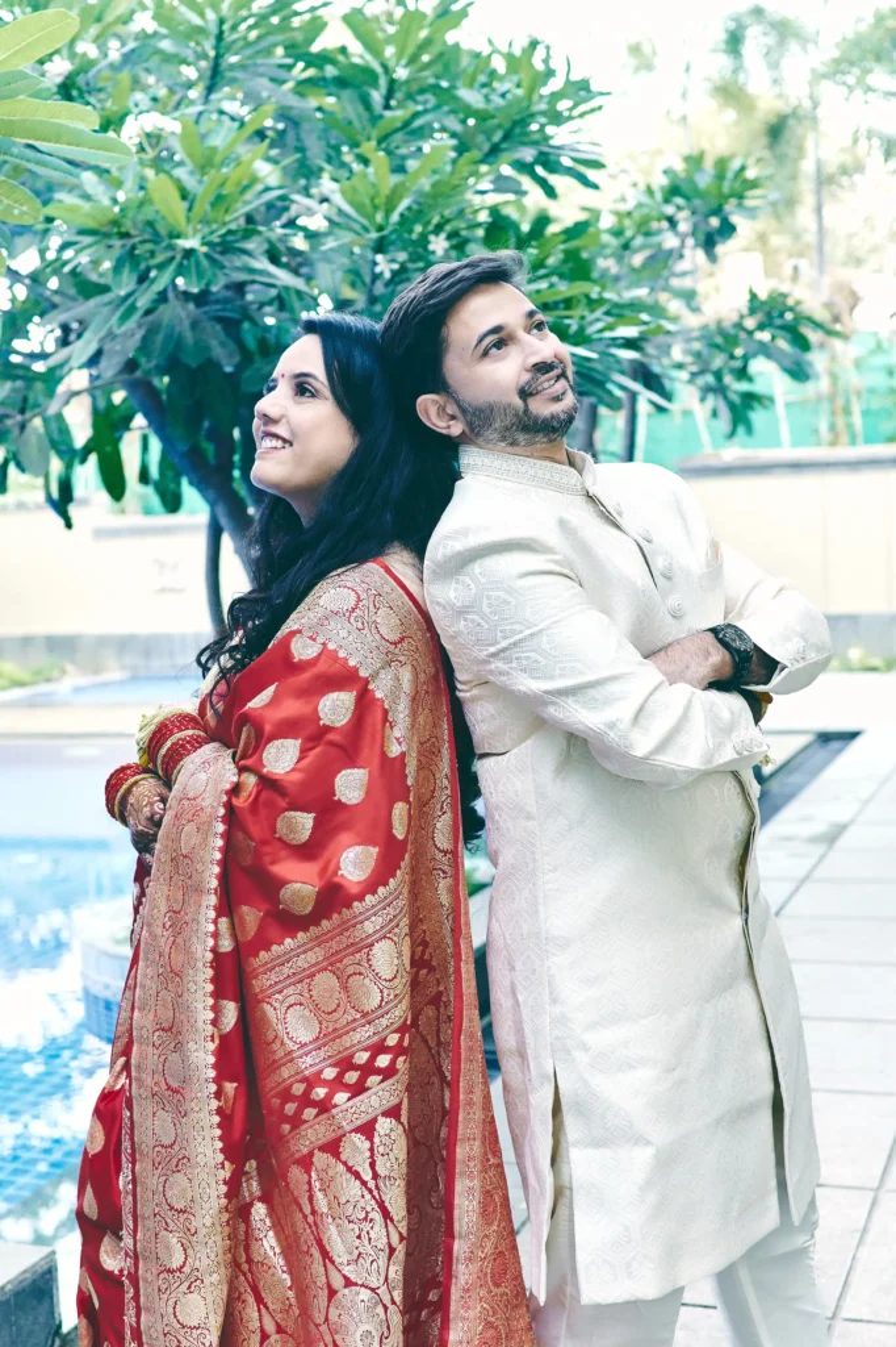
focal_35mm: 52
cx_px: 448
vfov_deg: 38.2
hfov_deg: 26.0
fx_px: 1942
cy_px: 674
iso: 1000
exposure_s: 1/200
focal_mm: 35
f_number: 2.8
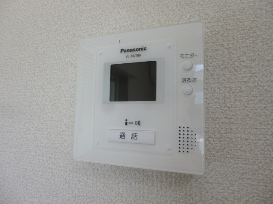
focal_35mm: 25
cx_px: 136
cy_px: 102
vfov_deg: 54.9
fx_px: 197
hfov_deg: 69.4
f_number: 3.1
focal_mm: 4.5
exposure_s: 1/80
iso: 100
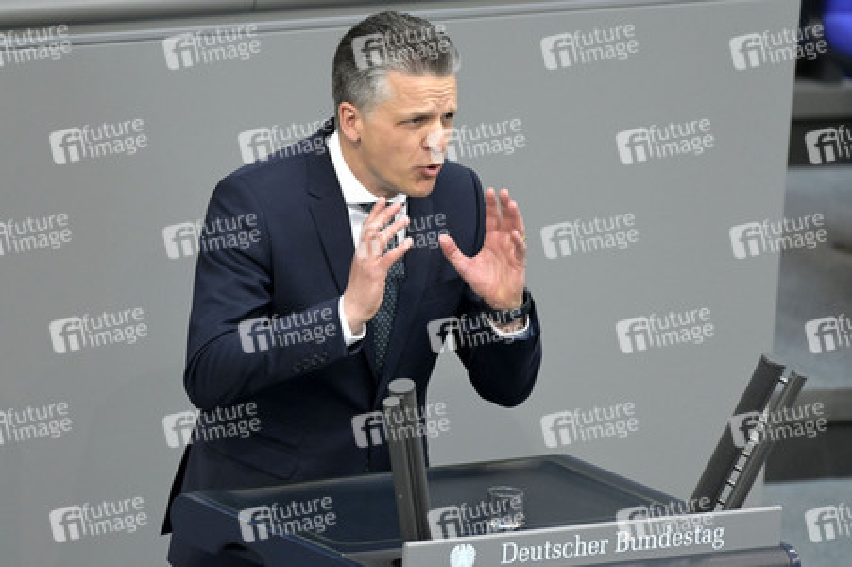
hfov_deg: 5.4
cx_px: 426
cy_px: 284
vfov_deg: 3.6
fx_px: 8986
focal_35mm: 380
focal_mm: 380
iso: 8000
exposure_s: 1/400
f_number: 5.6
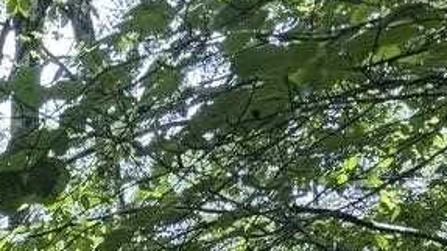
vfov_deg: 5.9
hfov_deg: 11.5
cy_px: 976
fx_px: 2073
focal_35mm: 175
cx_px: -335
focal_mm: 6.76
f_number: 1.78
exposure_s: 1/218
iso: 64
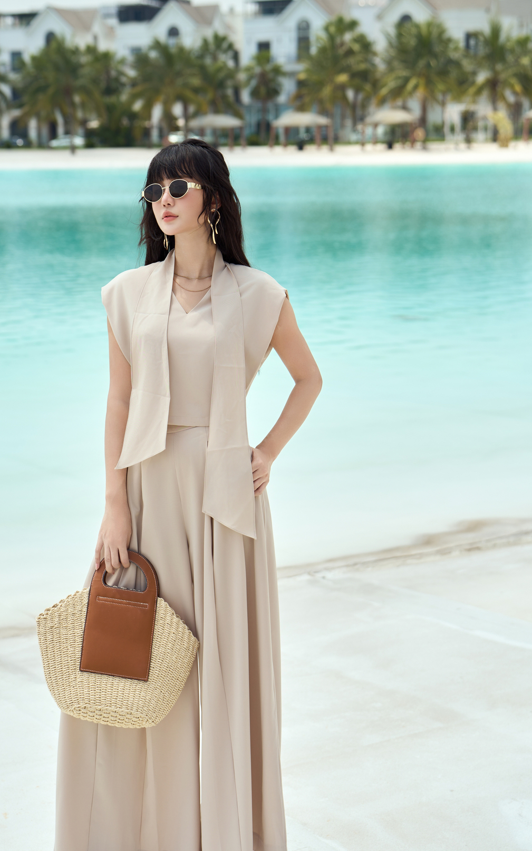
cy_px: 427
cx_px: 201
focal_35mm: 64
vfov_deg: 32.0
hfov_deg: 20.3
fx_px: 1485
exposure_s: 1/1000
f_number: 3.2
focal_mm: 51
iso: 100
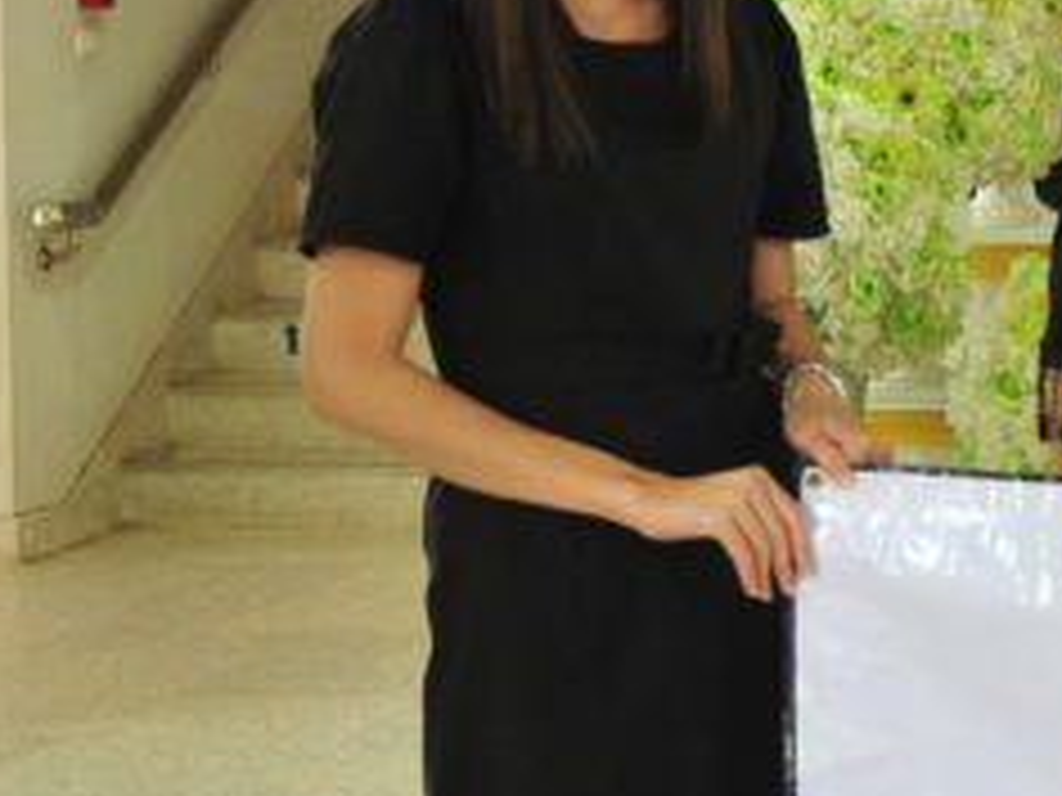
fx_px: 3712
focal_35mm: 121
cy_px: 272
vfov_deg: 12.2
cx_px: 1922
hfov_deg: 14.3
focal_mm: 29
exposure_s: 1/30
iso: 1600
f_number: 4
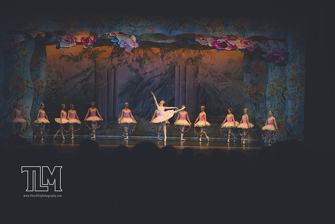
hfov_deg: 28.8
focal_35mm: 70
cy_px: 112
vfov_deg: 19.5
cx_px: 168
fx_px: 652
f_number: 2.8
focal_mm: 70
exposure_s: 1/500
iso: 800
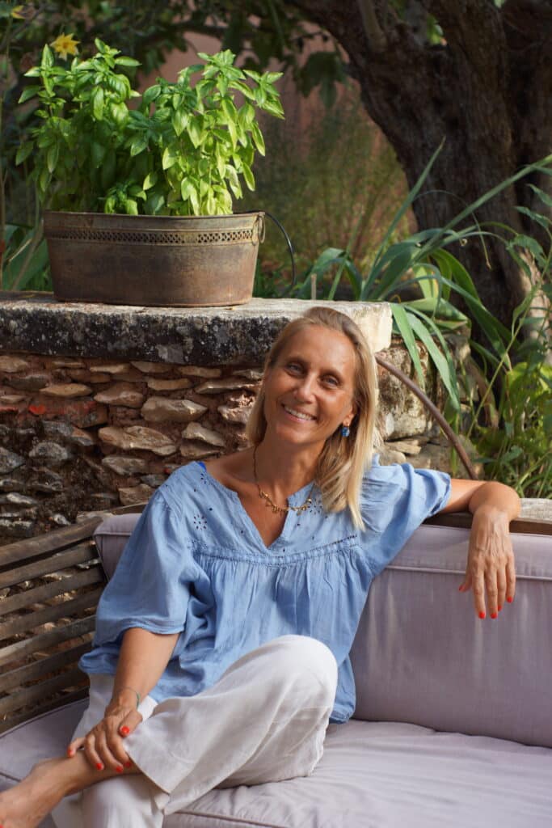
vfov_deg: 27.0
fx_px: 1724
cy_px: 414
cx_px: 276
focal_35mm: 75
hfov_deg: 18.2
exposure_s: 1/160
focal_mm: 50
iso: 100
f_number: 4
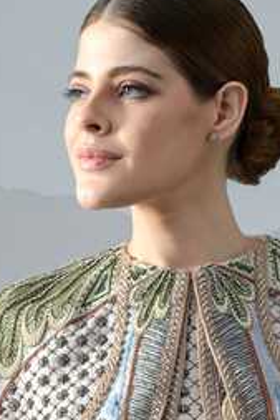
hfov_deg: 7.0
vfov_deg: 10.4
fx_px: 2295
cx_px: 186
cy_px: 383
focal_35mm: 197
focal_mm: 95
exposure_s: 1/160
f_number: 8
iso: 250
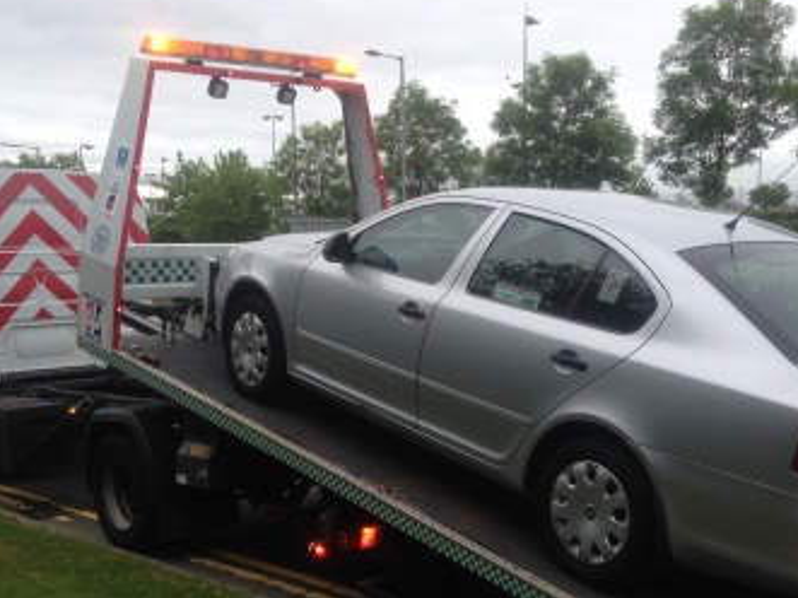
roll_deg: -0.3
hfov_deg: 37.5
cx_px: 422
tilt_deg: -7.5
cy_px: 427
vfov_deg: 28.2
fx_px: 1175
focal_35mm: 51
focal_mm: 4.12
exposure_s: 1/40
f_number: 2.4
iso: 50
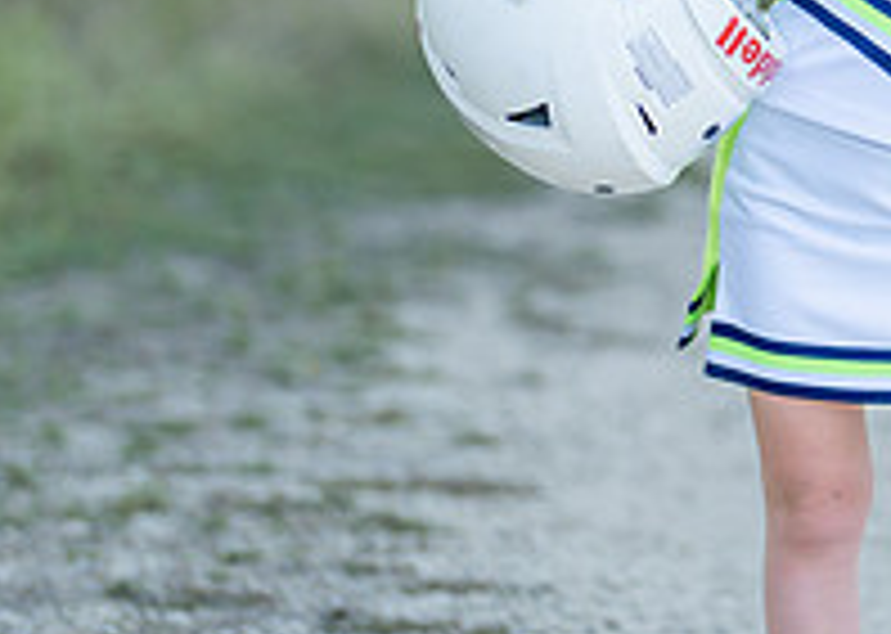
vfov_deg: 7.7
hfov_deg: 10.6
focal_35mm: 187
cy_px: 123
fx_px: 4727
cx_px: 960
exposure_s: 1/800
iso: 100
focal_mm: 50
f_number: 1.2
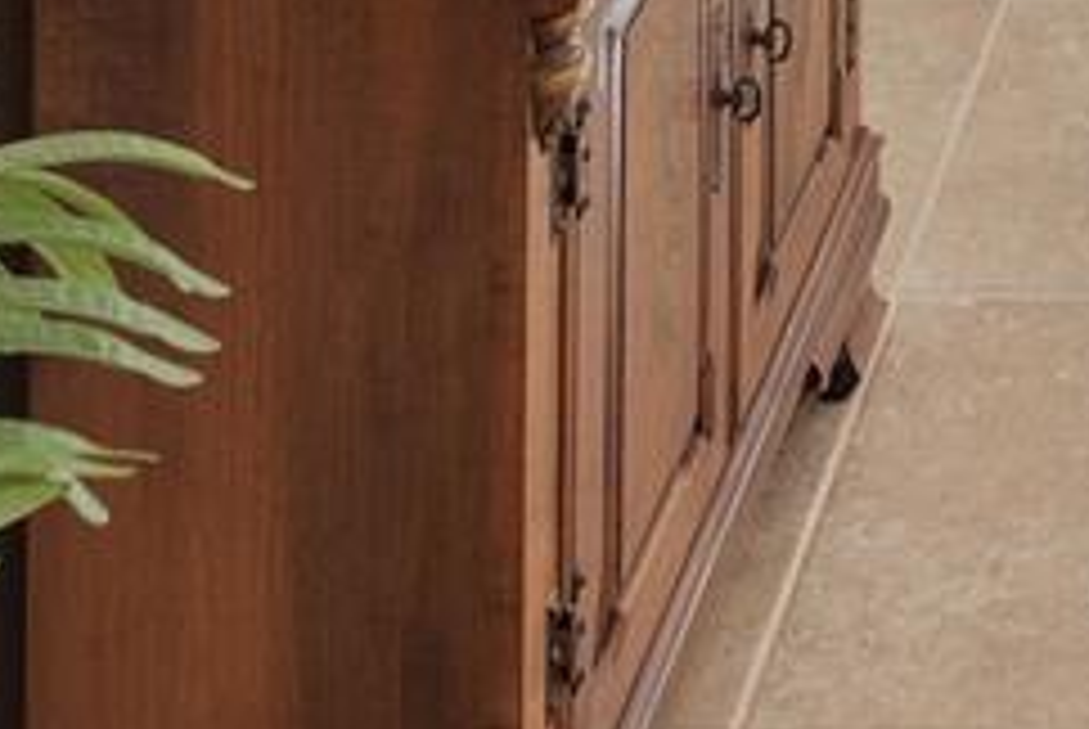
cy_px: -1652
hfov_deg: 18.0
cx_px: 1696
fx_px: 2998
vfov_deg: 9.6
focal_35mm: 99
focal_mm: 10
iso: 320
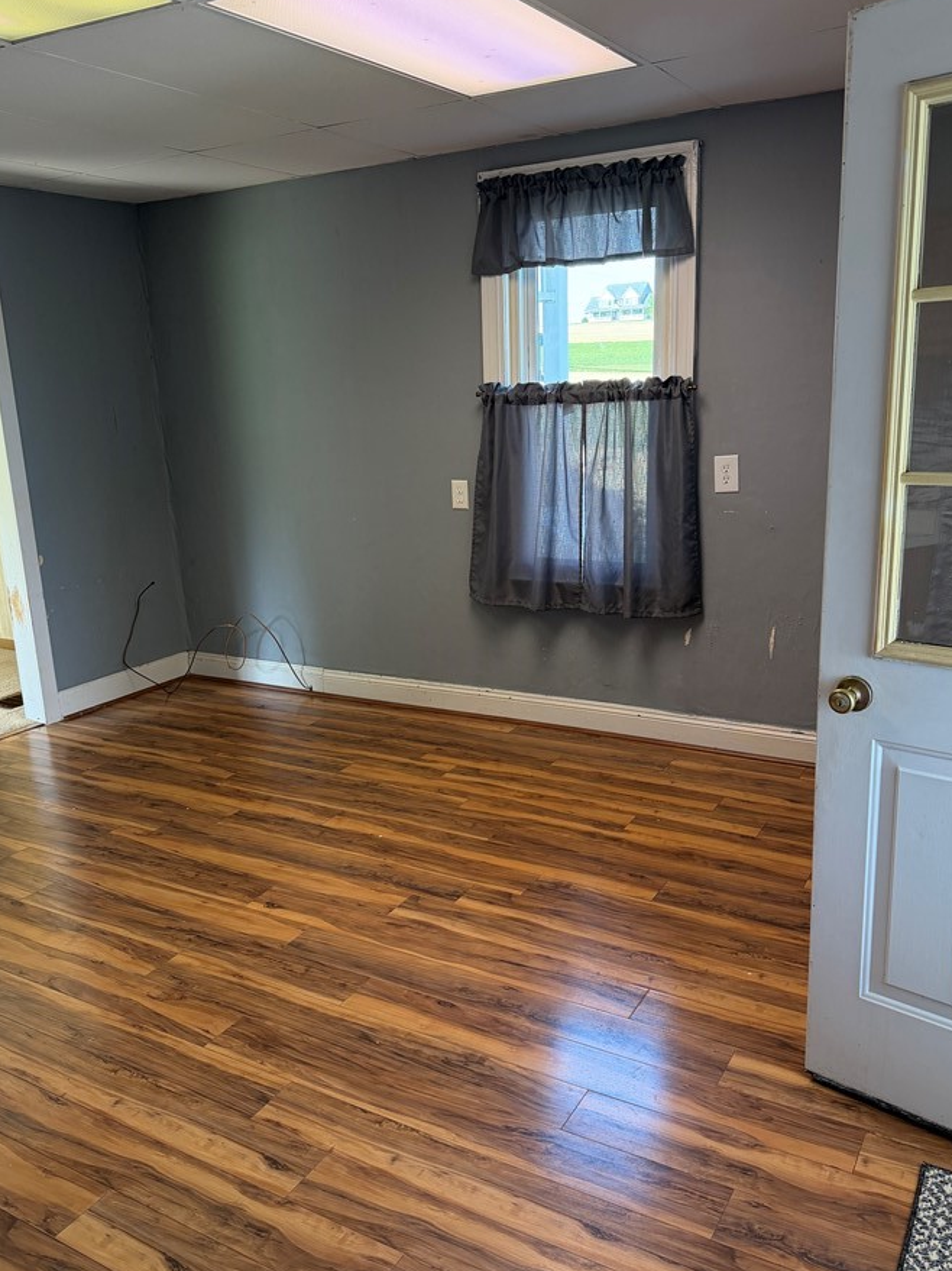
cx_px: 475
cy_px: 650
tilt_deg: -14.9
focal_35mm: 28
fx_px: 1027
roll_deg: +1.9
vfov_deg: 63.5
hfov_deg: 49.7
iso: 200
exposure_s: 1/134
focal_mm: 6.76
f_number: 1.78
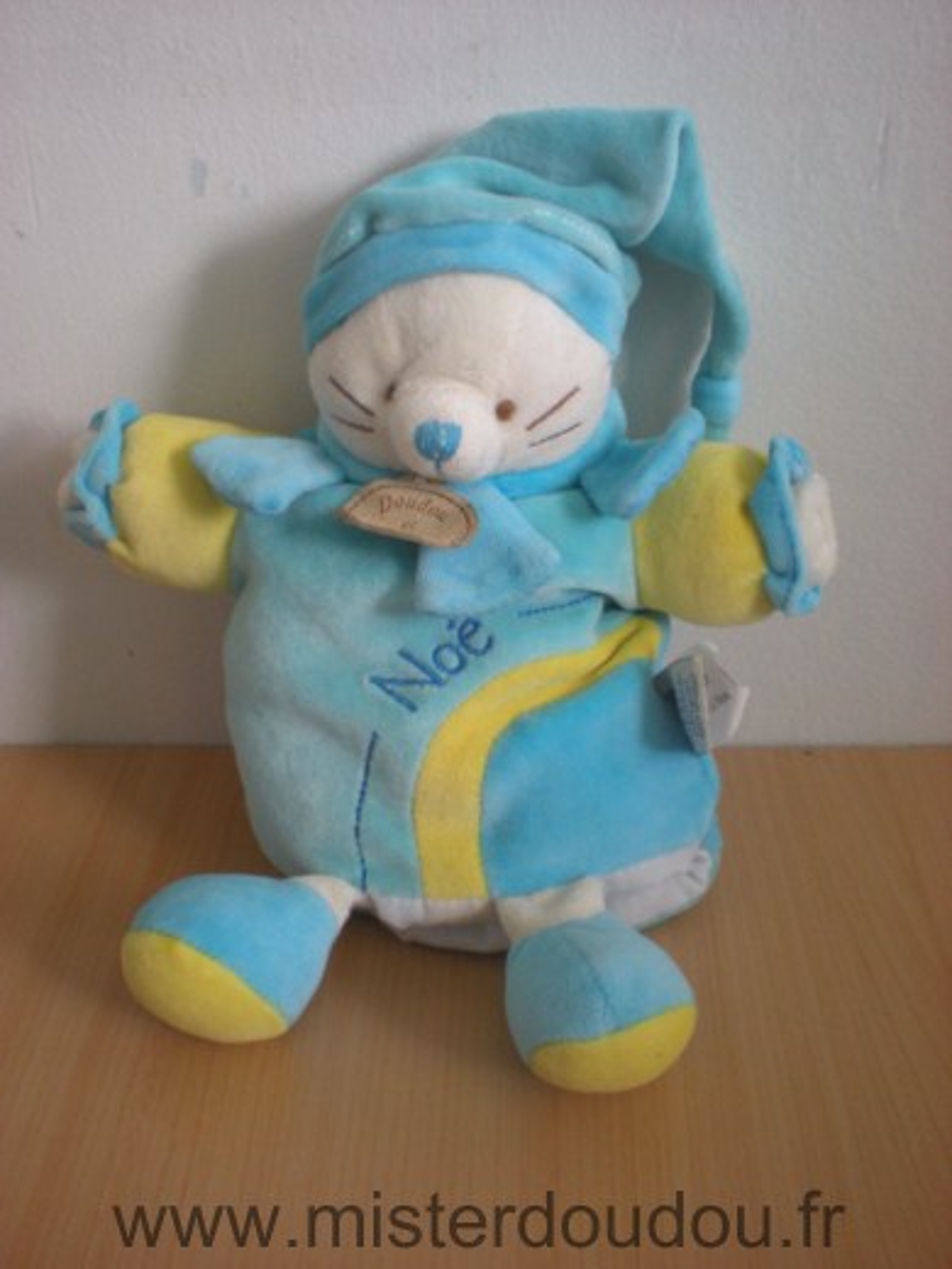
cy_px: 634
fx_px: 1393
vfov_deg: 49.0
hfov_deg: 37.7
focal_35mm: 38
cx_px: 476
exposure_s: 1/58.4
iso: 200
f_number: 3.1
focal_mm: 6.3
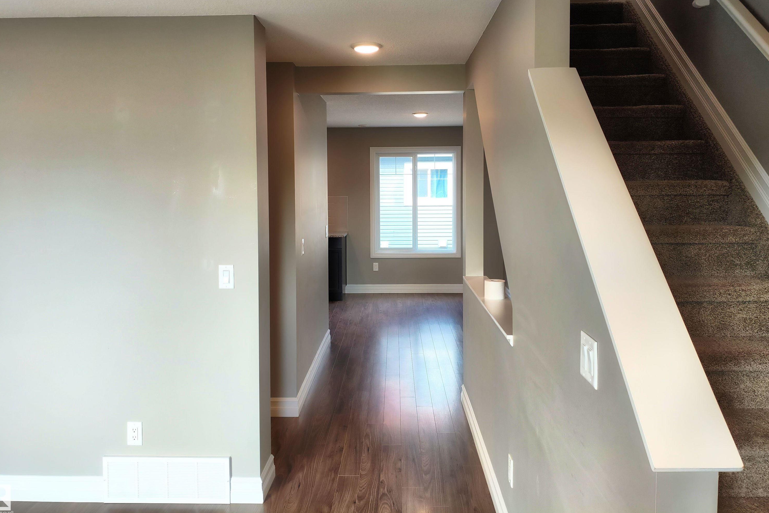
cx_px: 383
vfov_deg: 46.3
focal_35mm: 28
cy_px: 221
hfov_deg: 65.5
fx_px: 598
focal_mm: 4.9
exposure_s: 1/120
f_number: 1.5
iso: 160
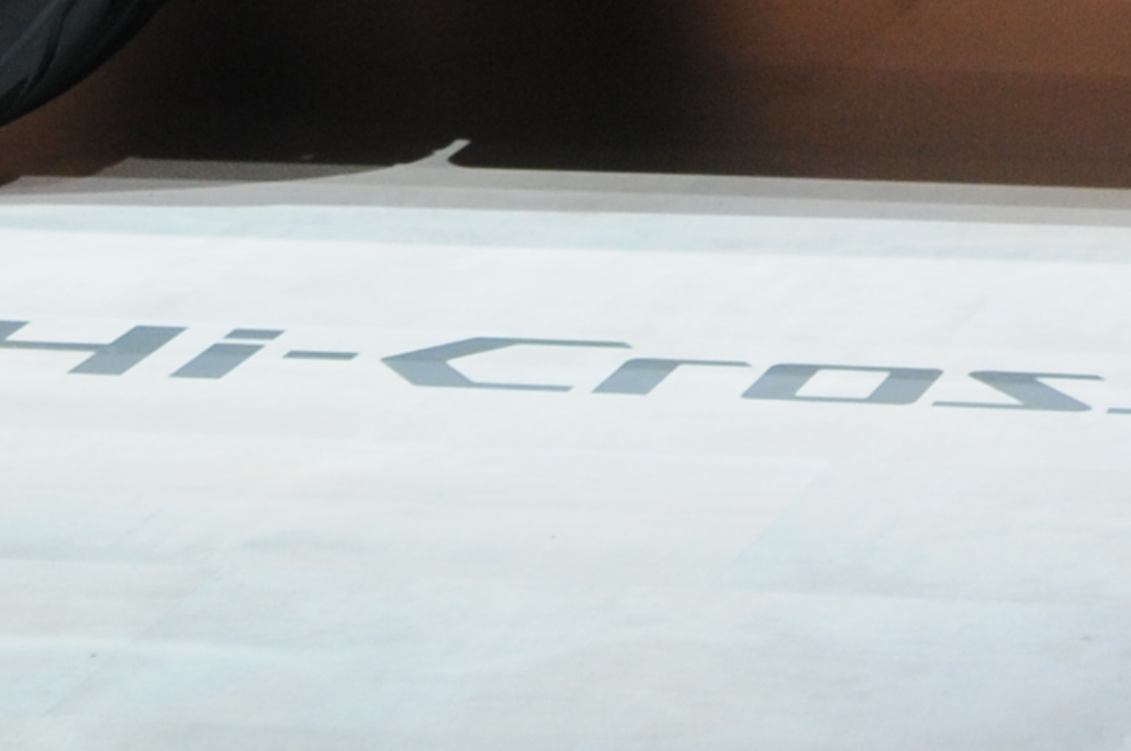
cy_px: -937
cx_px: 1384
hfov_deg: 9.1
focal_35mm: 224
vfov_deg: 5.9
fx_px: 7028
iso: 400
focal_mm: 26
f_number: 6.7
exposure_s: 1/180
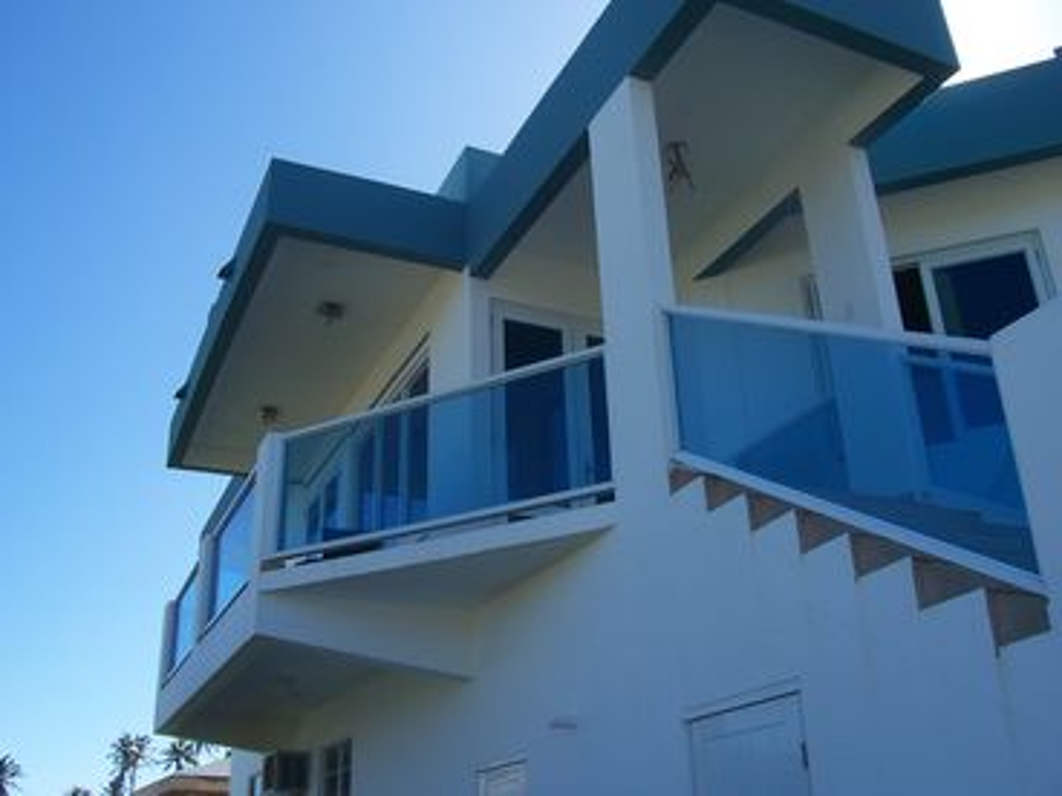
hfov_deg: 54.0
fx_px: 1043
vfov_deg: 41.8
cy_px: 398
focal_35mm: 34
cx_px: 531
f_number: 5.6
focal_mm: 5.6
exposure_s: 1/350
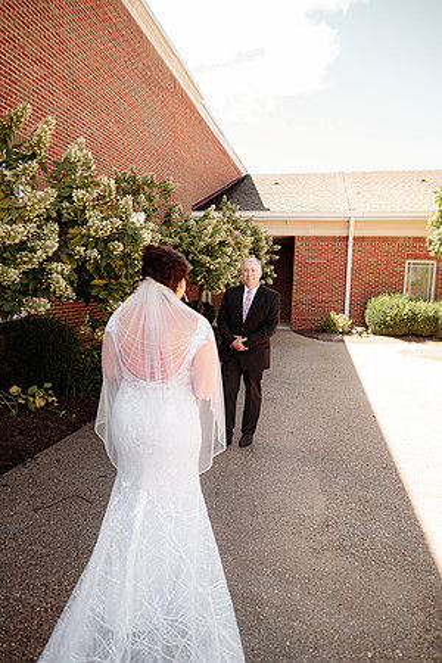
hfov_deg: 53.1
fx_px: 442
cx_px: 221
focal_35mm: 24
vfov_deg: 73.7
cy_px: 332
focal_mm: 24
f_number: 2.8
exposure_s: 1/400
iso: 160
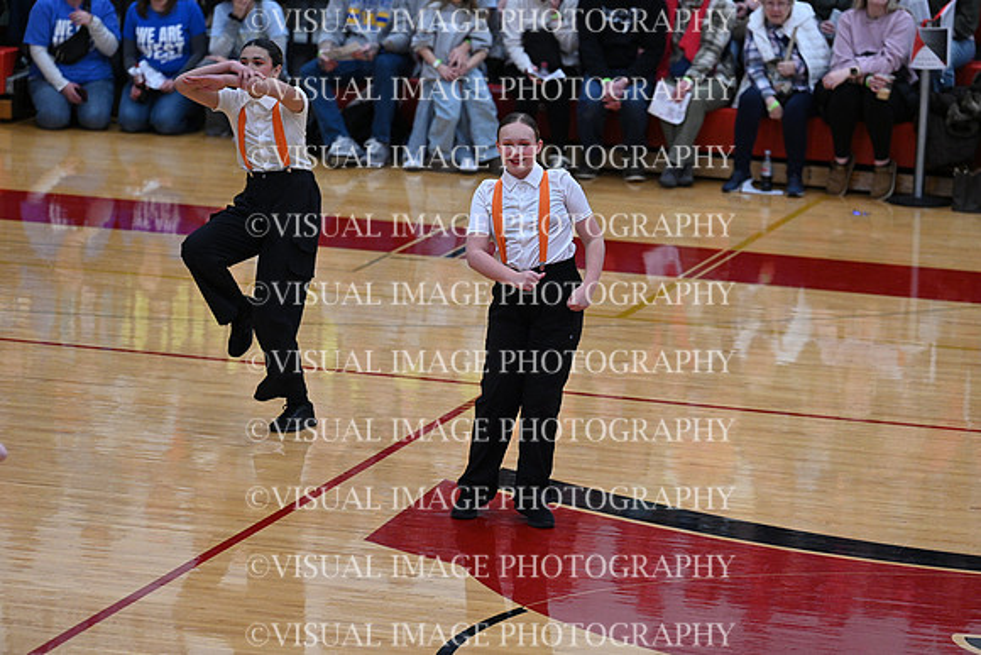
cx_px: 490
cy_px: 328
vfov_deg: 6.9
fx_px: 5451
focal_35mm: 200
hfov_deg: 10.3
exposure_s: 1/400
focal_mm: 200
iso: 4000
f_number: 4
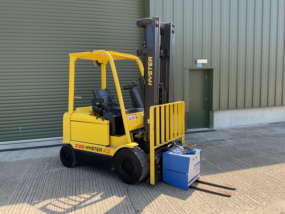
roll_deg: +1.5
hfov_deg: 61.7
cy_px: 107
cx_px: 142
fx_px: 239
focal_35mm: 29
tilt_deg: -5.7
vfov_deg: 48.2
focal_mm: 3
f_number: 1.8
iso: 16
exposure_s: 1/442
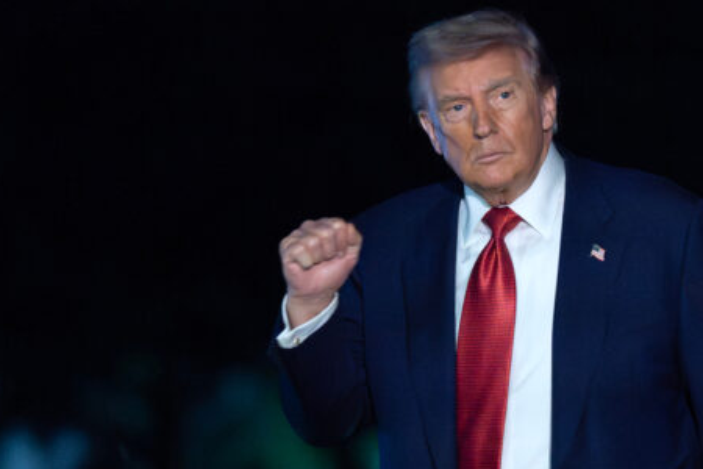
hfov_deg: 6.0
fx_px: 6658
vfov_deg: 4.0
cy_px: 349
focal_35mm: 341
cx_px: 528
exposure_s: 1/200
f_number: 3.2
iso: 10000
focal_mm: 200
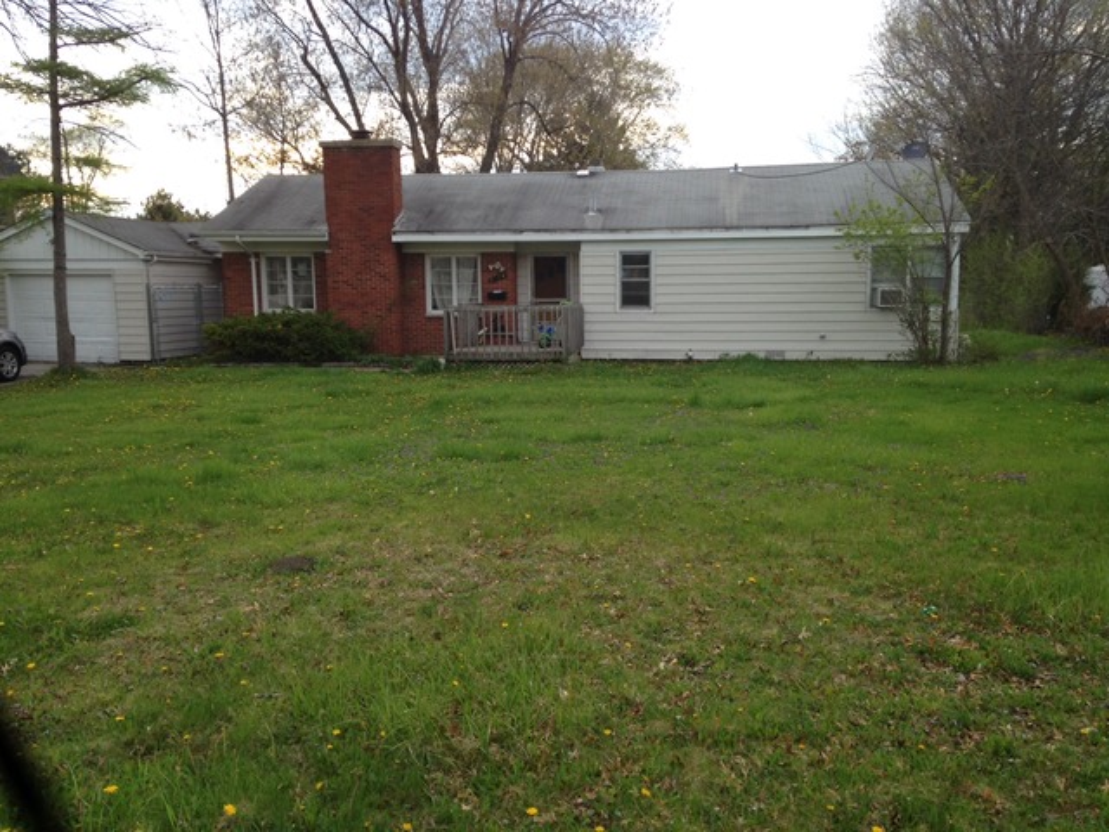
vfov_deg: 42.9
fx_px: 1057
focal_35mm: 33
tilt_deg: -5.1
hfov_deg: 55.4
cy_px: 416
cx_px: 554
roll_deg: -0.8
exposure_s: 1/191
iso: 50
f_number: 2.4
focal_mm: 4.12
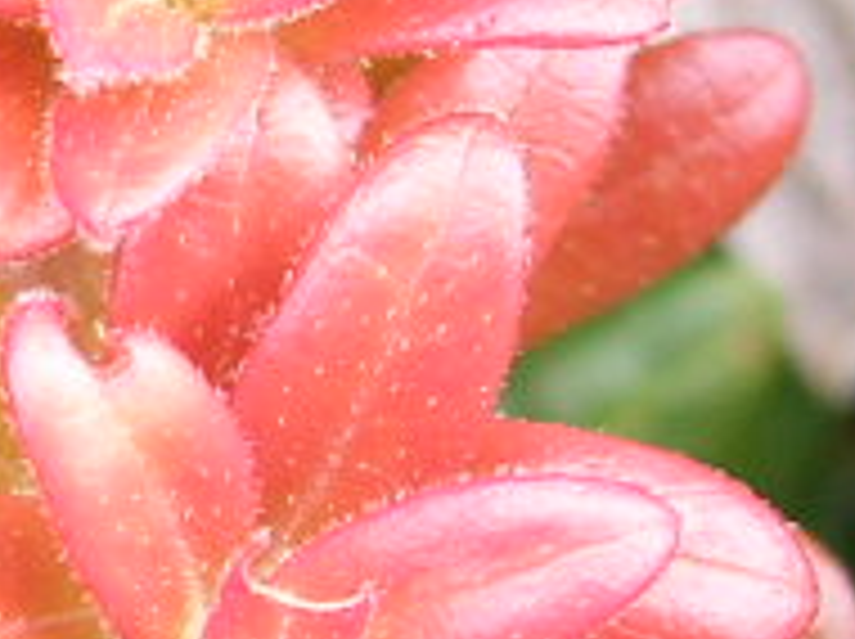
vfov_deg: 7.2
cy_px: 315
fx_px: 5057
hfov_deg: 9.4
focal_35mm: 205
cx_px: -441
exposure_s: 1/32.6
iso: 64
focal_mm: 7.8
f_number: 2.8
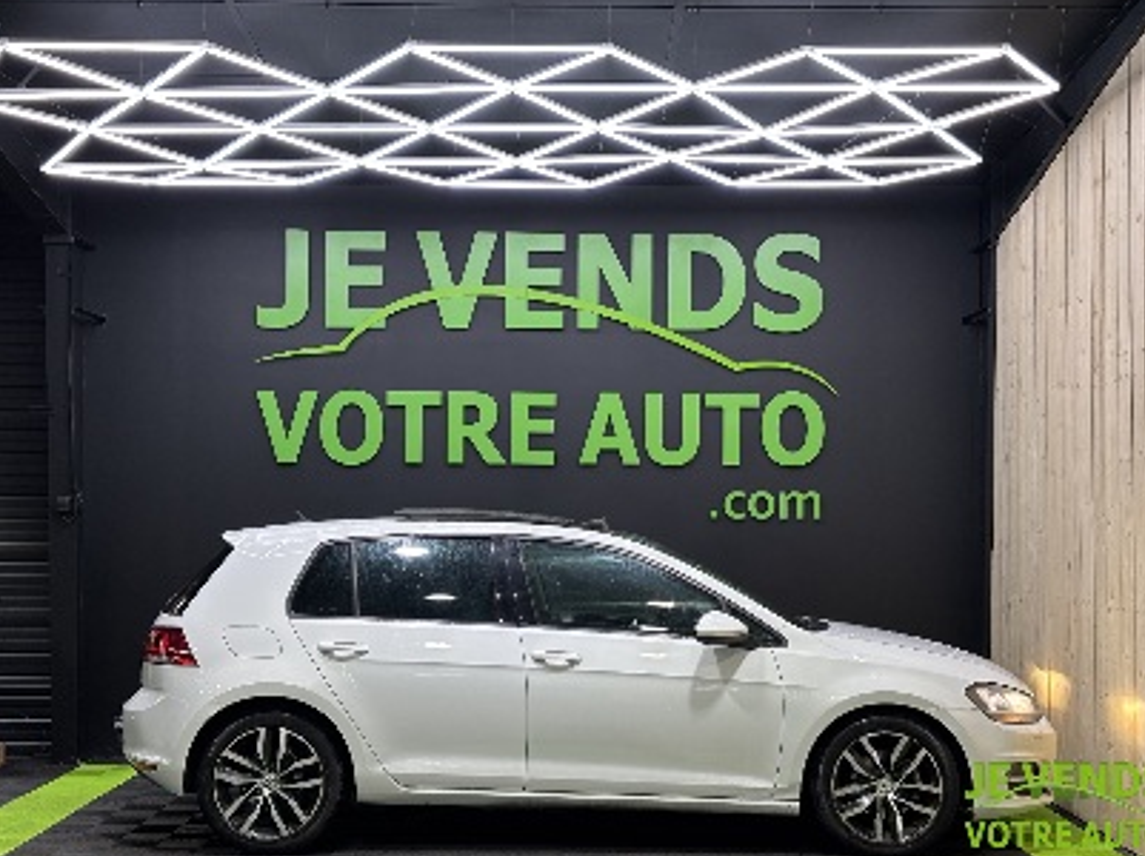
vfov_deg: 27.0
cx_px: 591
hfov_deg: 35.6
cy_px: 425
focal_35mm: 54
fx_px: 1785
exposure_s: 1/100
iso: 50
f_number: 1.6
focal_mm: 5.96
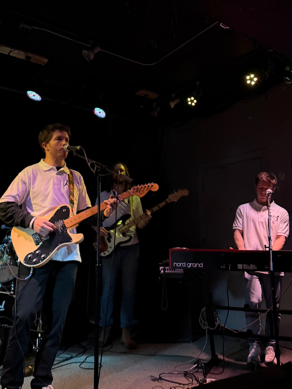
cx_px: 131
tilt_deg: +12.6
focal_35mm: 33
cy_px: 170
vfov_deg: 55.2
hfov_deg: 42.9
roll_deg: -0.7
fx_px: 371
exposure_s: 1/42
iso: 800
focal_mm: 6.76
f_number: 1.78
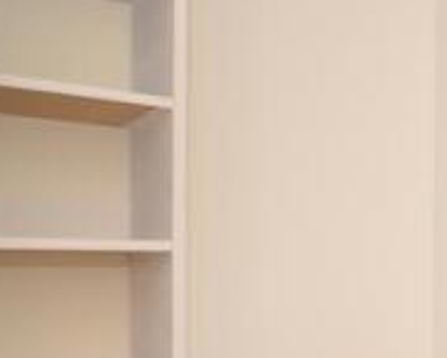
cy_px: 256
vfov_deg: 27.1
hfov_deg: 23.2
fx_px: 738
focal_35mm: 56
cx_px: 749
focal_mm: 11
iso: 200
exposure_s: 1/50
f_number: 5
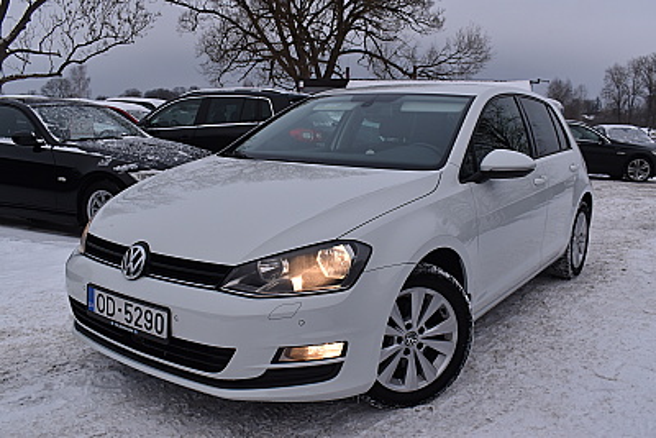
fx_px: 602
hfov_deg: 57.2
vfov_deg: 40.0
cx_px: 328
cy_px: 219
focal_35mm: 33
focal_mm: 22
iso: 400
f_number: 8
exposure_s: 1/200
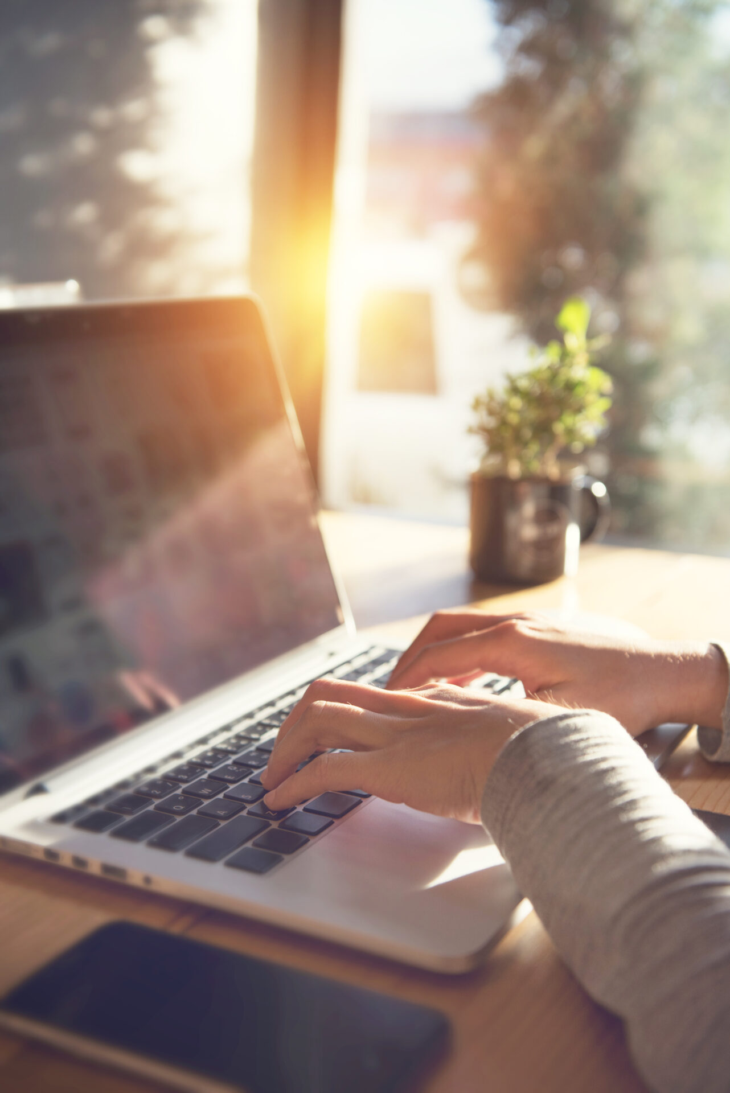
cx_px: 365
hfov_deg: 29.9
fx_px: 1367
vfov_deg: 43.6
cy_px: 546
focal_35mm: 45
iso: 320
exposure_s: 1/160
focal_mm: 45
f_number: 3.5
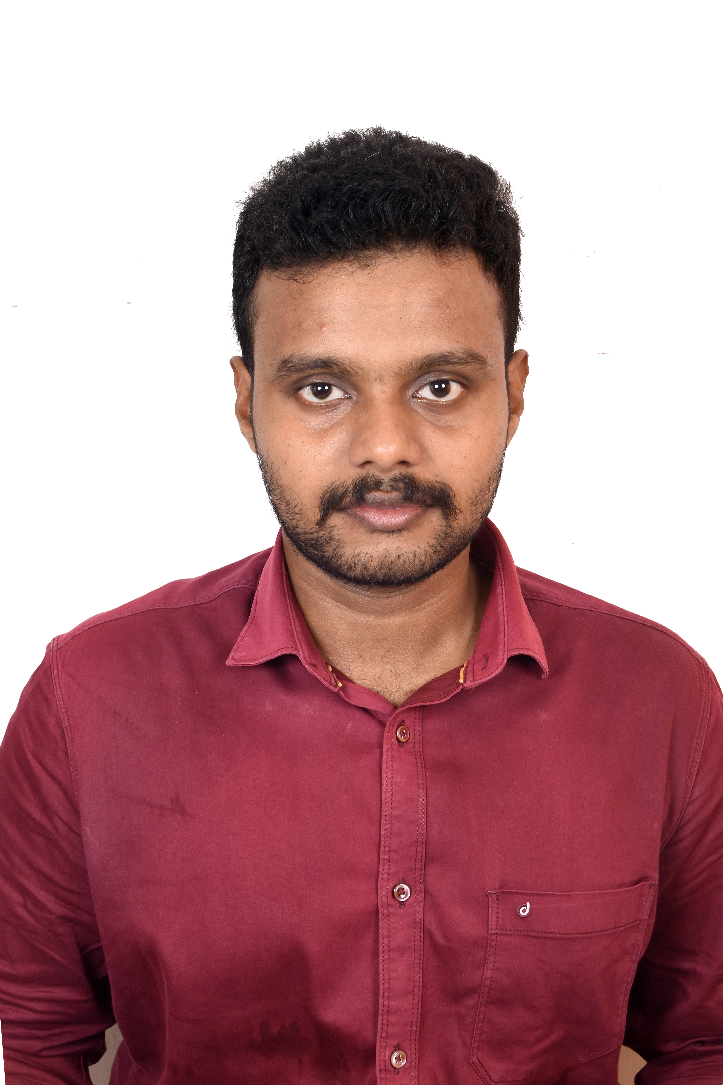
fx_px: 1581
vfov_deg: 37.9
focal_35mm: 52
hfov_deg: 25.8
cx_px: 362
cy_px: 542
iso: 200
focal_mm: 35
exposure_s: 1/125
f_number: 9
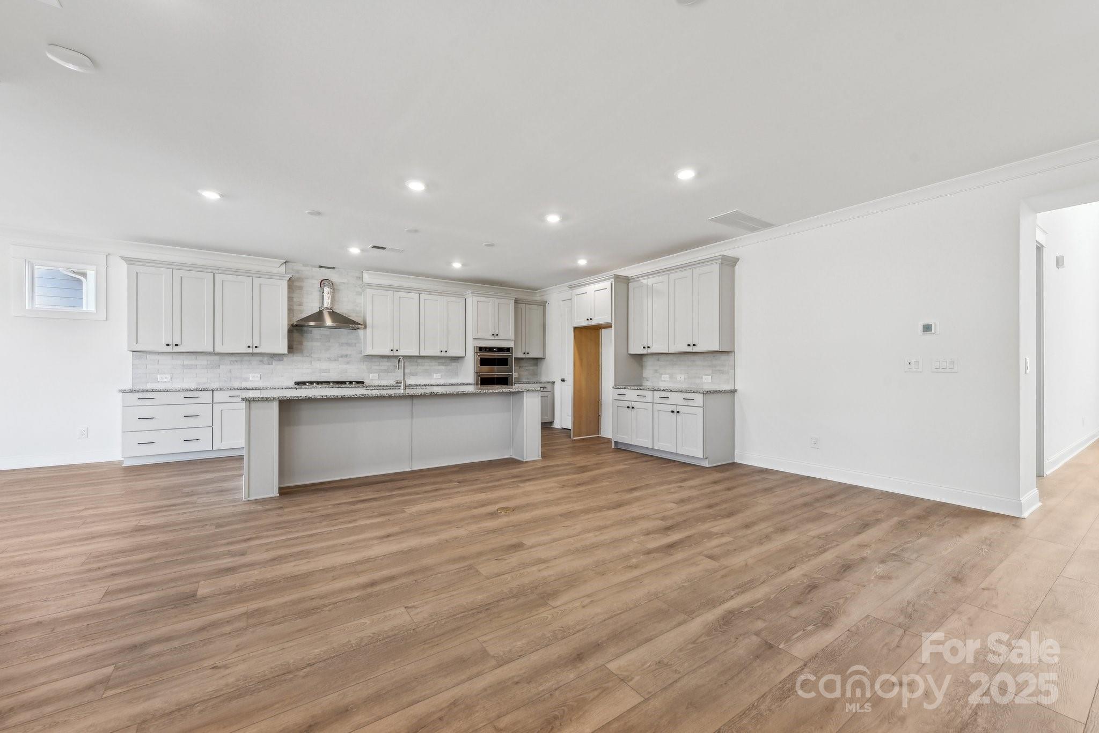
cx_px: 550
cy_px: 366
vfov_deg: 77.4
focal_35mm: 15
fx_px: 458
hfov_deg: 100.4
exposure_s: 1/13
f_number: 8
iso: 200
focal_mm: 15
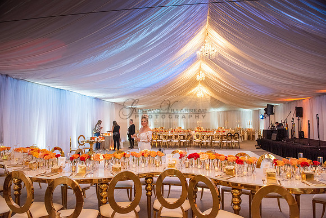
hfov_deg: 73.7
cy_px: 109
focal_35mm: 24
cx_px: 163
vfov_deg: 53.2
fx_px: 217
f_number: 4.5
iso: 1600
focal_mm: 24
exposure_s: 1/125
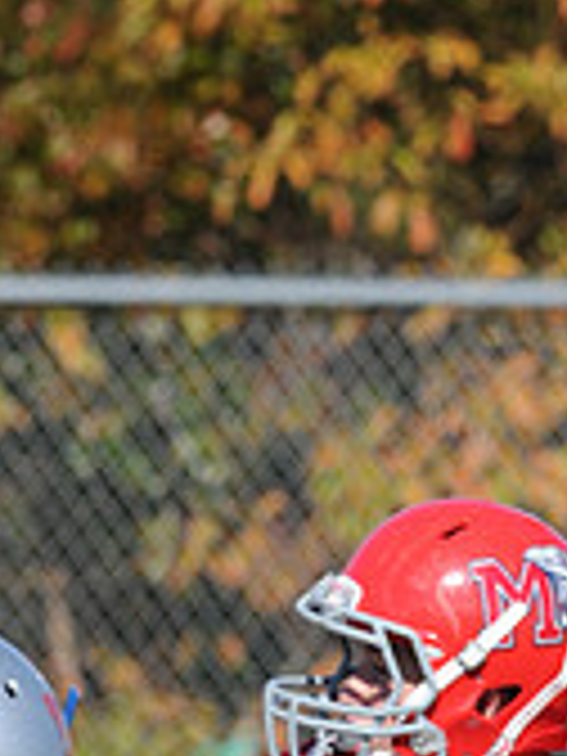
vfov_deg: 1.3
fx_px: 32607
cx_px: 236
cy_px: 1269
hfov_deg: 1.0
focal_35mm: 1493
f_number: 9
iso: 200
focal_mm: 300
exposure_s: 1/500
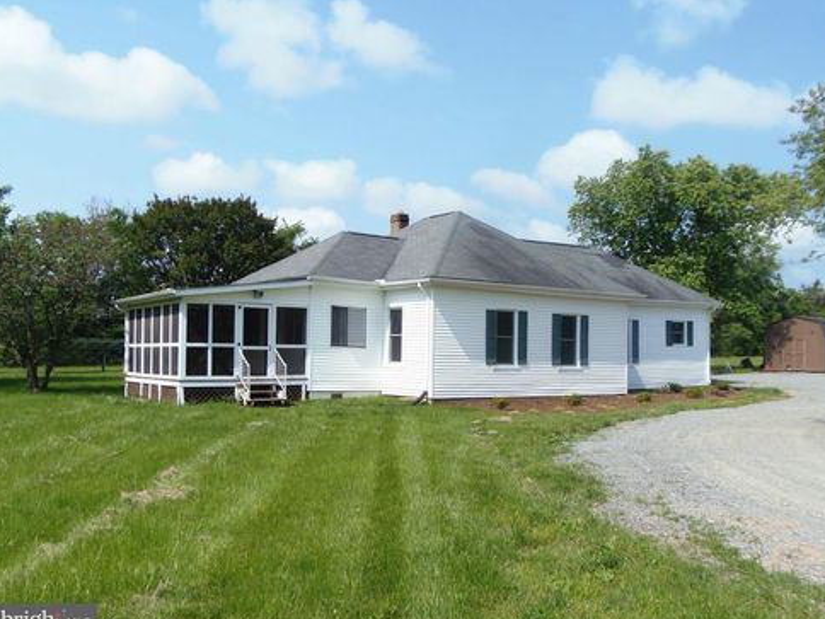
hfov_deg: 58.3
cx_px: 419
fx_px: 739
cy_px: 318
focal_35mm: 31
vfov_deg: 45.4
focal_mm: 5.5
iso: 64
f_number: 3.2
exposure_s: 1/640
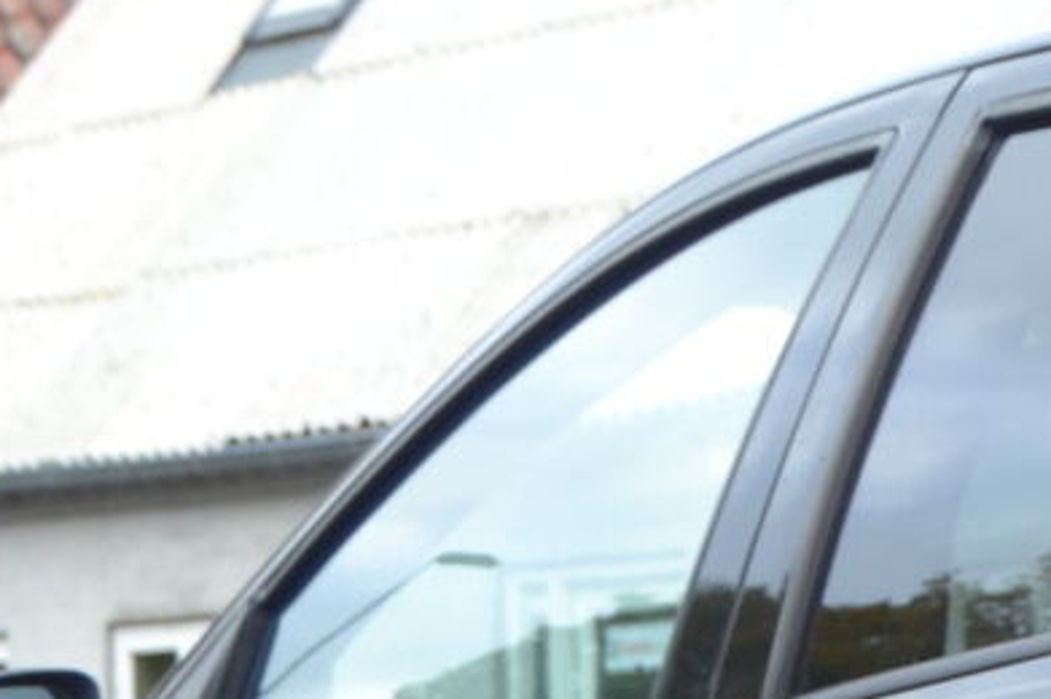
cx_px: 1860
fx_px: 6884
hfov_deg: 8.4
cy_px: 1210
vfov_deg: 5.7
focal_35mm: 236
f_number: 5.6
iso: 200
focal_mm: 32
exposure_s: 1/125
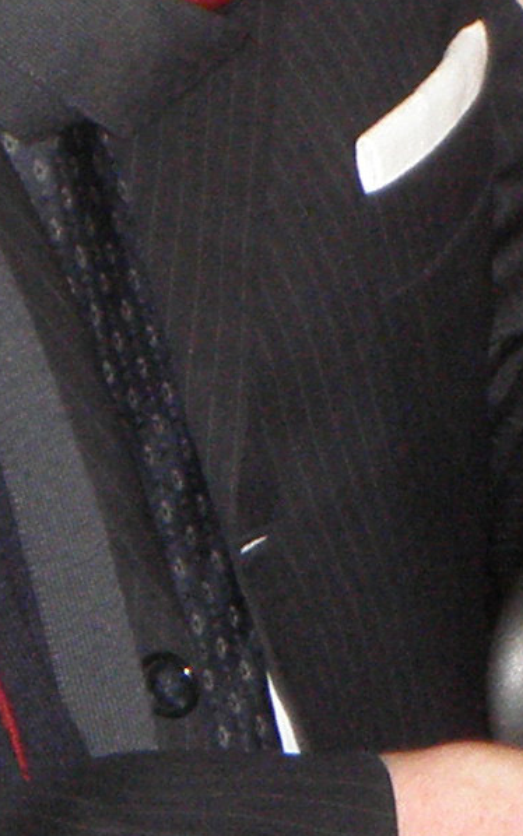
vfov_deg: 5.6
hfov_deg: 3.5
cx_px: 1035
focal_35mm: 373
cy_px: 463
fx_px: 8502
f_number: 3.5
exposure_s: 1/50
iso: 200
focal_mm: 9.57
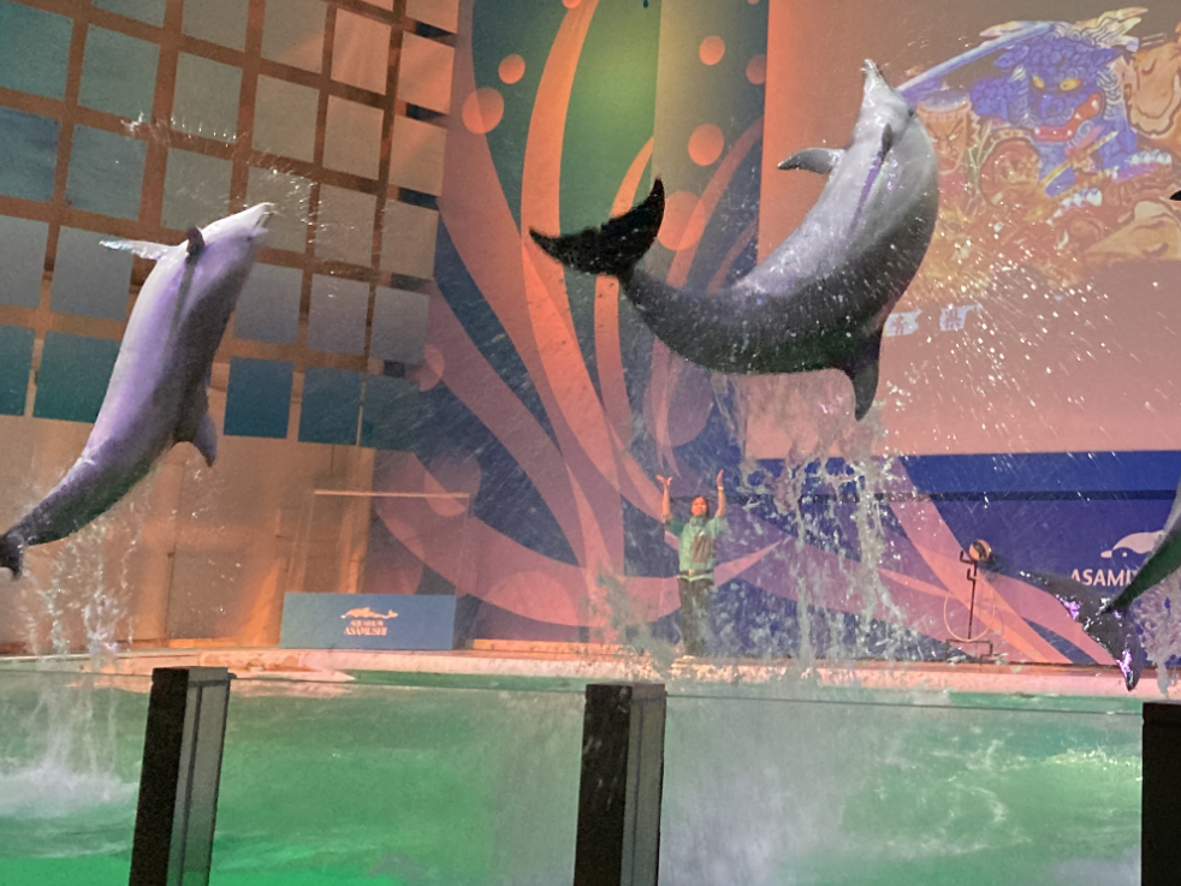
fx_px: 1945
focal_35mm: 57
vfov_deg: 25.3
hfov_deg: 31.8
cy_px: 198
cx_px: 1111
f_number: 1.8
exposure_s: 1/42
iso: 320
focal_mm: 4
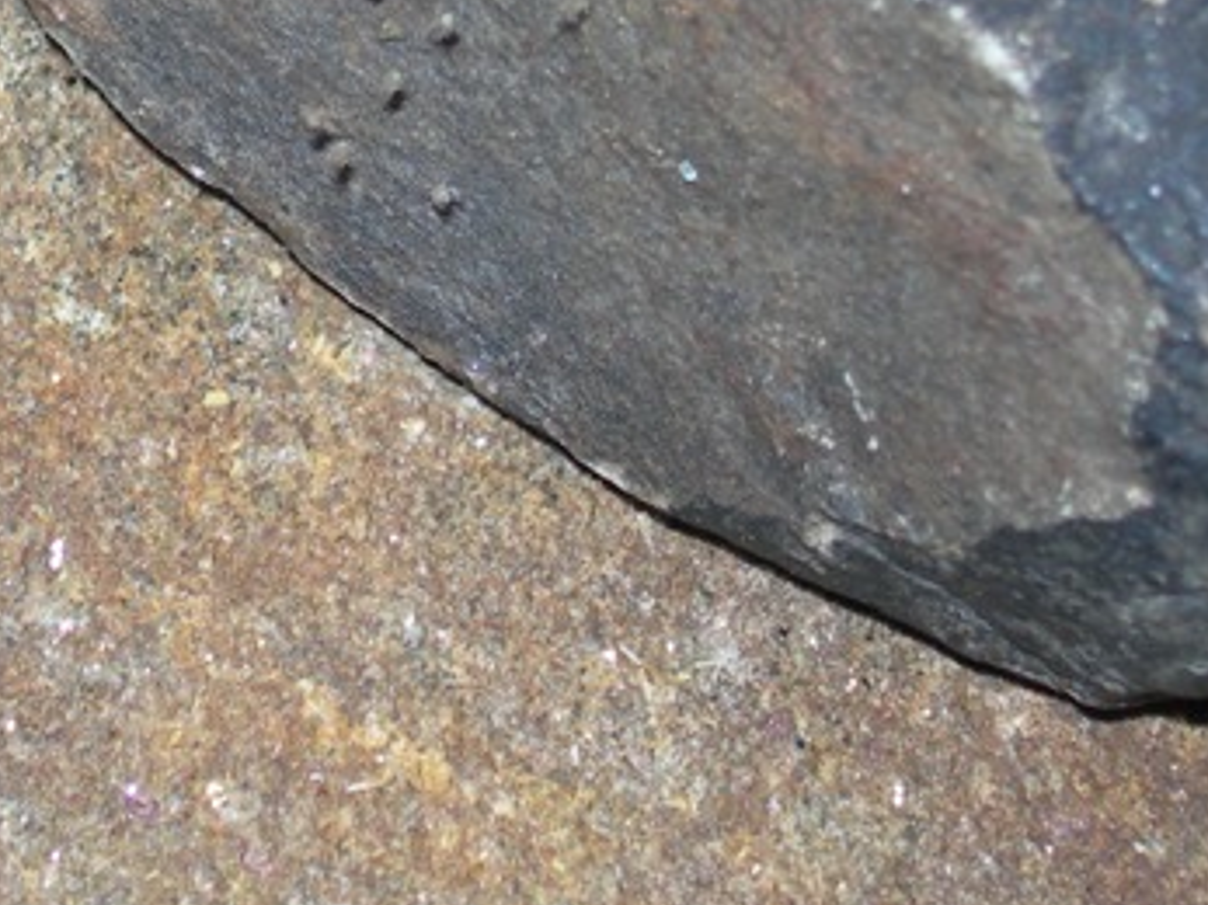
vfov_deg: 7.0
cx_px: 348
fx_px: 7396
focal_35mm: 212
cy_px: -56
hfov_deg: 9.3
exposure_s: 1/60.1
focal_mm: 19.1
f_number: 4.3
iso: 50
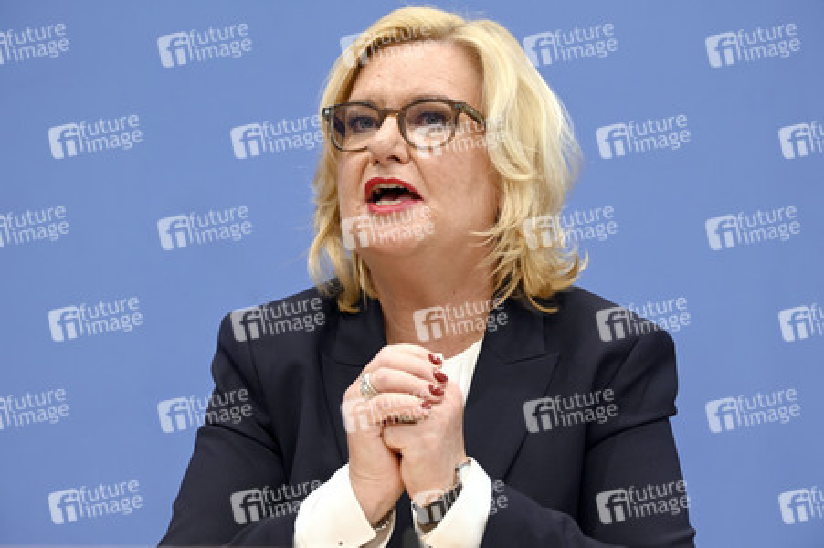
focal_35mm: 122
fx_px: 2790
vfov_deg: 11.2
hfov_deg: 16.8
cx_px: 412
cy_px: 274
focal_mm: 122
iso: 2000
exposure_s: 1/400
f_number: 4.5
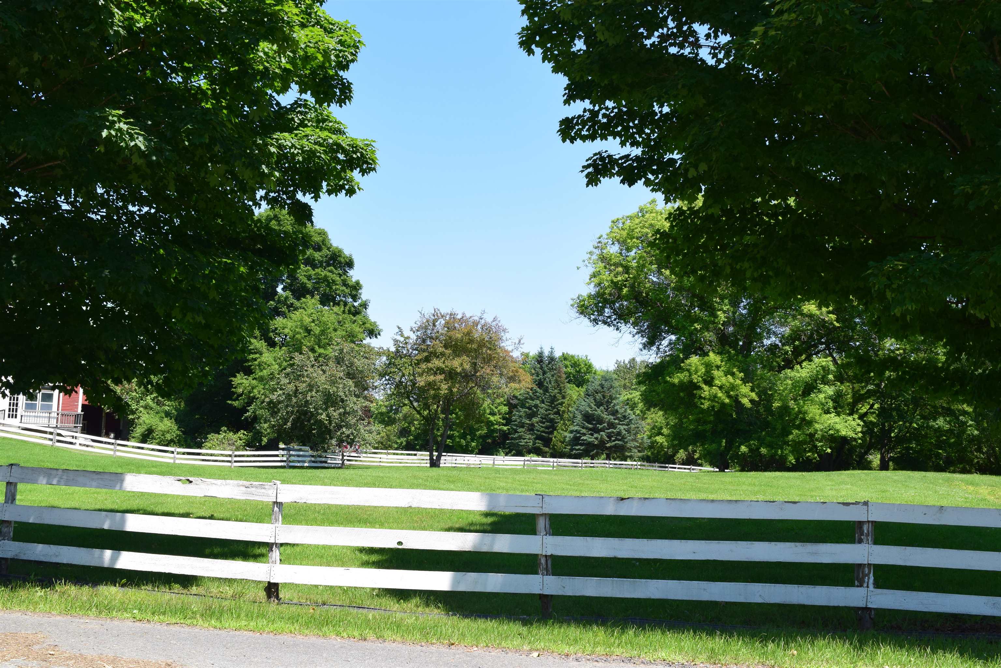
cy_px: 334
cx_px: 500
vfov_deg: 36.9
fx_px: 1001
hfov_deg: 53.1
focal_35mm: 36
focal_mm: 24
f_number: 10
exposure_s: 1/320
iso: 400
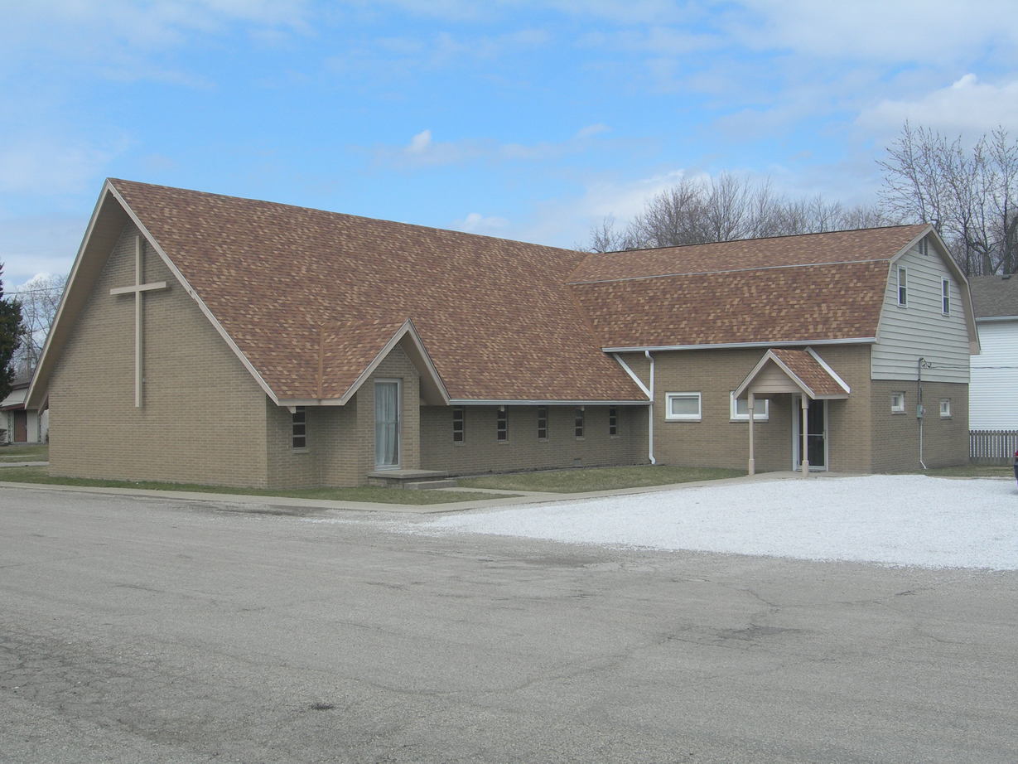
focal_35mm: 41
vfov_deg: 35.1
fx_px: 1206
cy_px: 382
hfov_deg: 45.8
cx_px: 509
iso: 50
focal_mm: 8.5
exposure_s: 1/478
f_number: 4.9
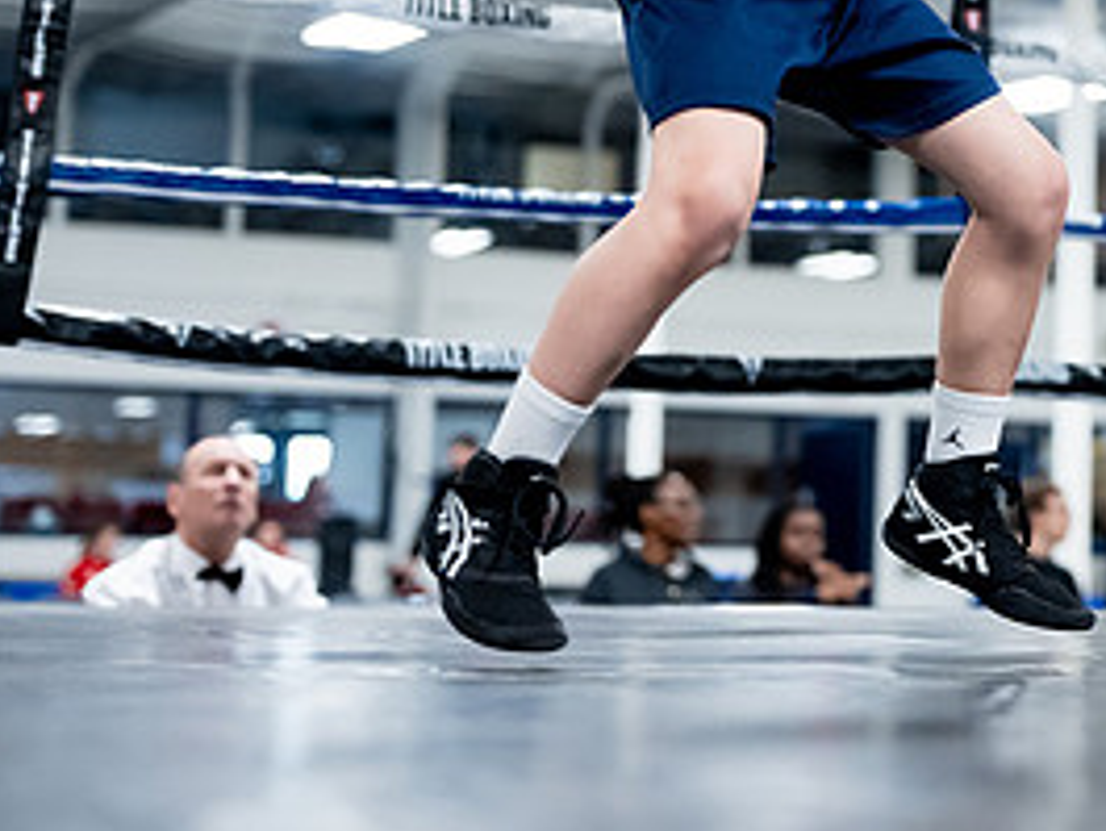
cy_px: 35
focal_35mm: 101
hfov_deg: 18.9
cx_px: 1123
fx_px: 3228
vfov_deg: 14.5
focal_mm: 48
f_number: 2
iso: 3200
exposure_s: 1/800
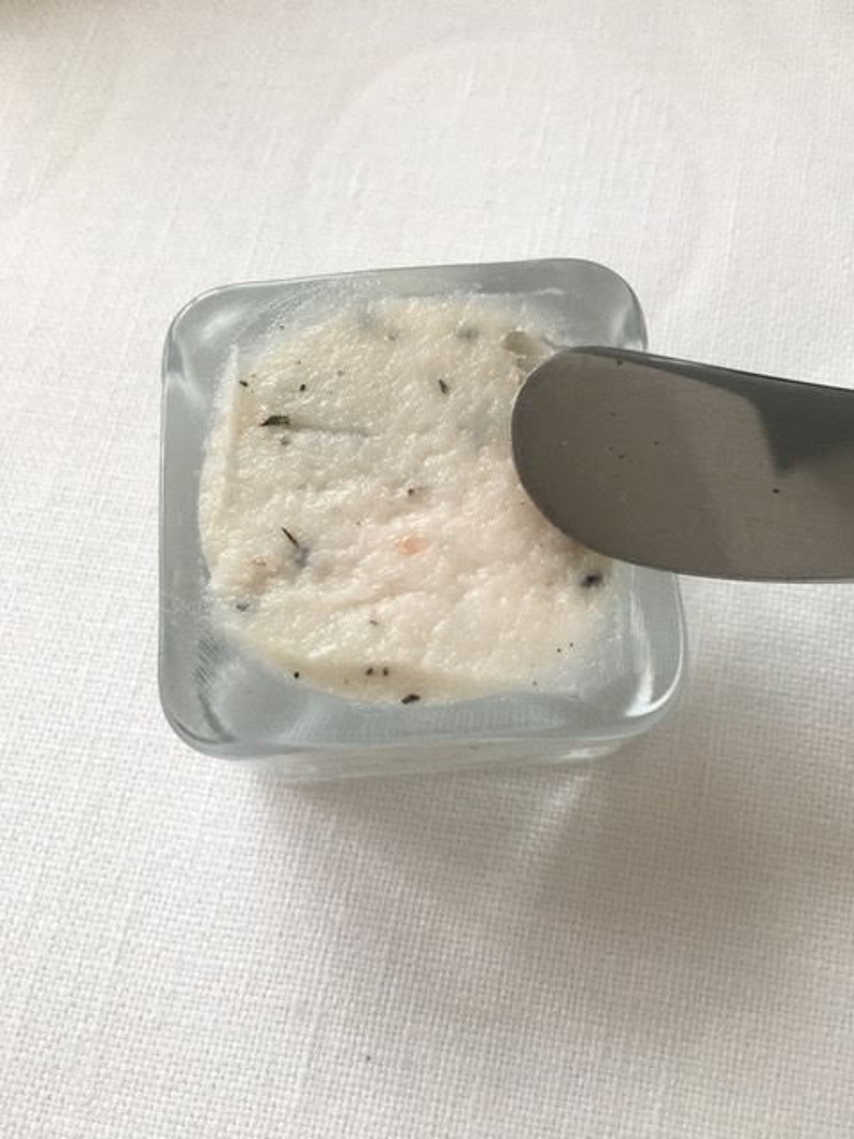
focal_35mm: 29
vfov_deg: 61.7
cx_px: 427
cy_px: 570
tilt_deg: -72.6
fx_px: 954
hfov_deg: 48.2
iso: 64
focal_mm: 4.15
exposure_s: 1/33
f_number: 2.2
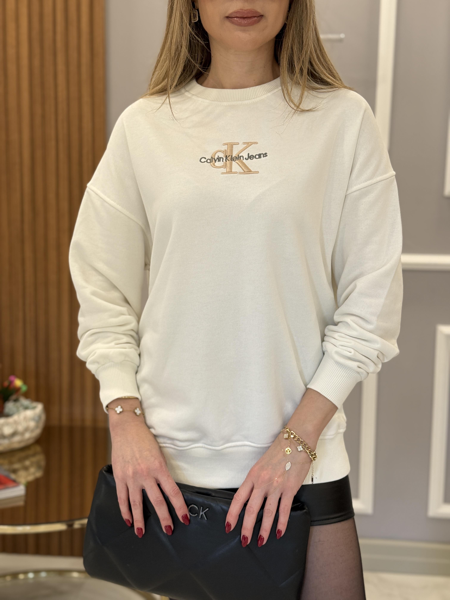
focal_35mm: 48
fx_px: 832
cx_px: 225
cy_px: 300
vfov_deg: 39.7
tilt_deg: -7.0
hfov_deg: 30.3
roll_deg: -1.6
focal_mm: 6.76
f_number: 1.78
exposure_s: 1/122
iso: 80
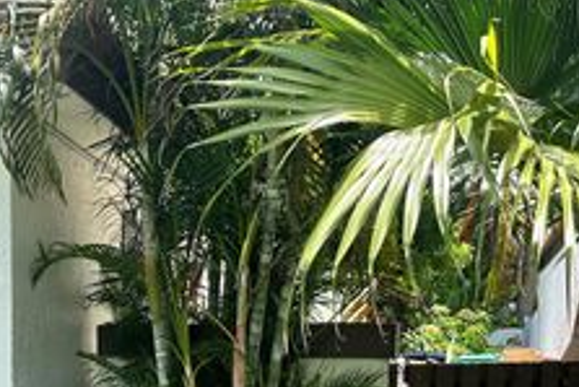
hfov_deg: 34.0
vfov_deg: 22.6
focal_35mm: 56
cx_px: 78
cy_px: 440
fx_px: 901
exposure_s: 1/1357
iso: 80
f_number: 1.78
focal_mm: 6.86
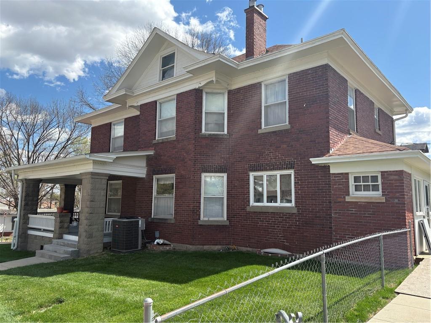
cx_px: 216
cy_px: 162
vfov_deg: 53.1
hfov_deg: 67.3
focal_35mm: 26
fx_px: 324
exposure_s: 1/2451
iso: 50
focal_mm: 5.96
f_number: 1.6
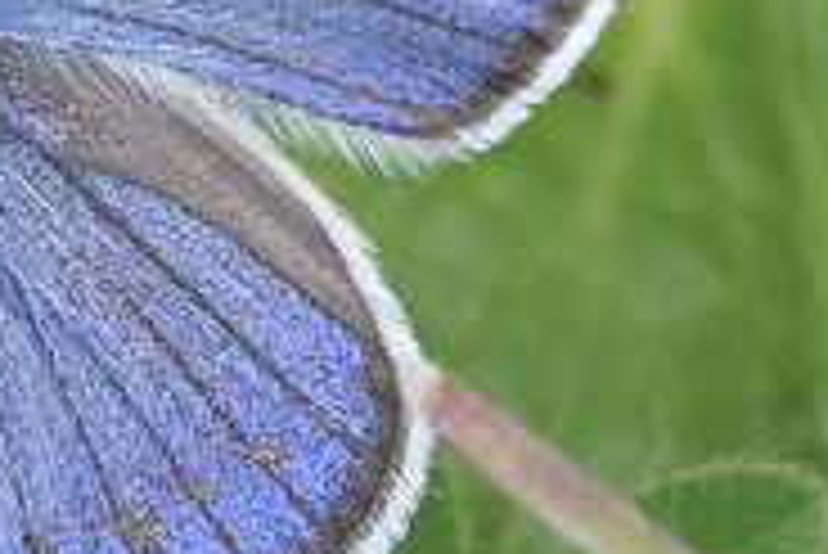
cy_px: 272
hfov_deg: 1.3
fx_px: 35470
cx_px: -147
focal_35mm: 1541
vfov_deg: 0.9
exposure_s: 1/400
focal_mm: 150
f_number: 10
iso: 800
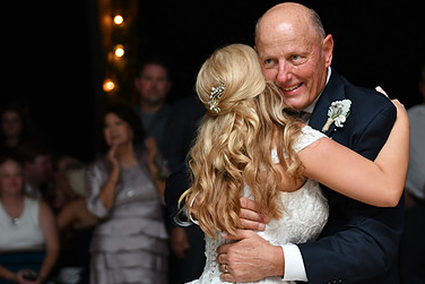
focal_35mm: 139
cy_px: 119
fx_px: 1642
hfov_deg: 14.7
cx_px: 295
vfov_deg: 9.9
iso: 500
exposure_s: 1/100
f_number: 2.8
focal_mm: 60
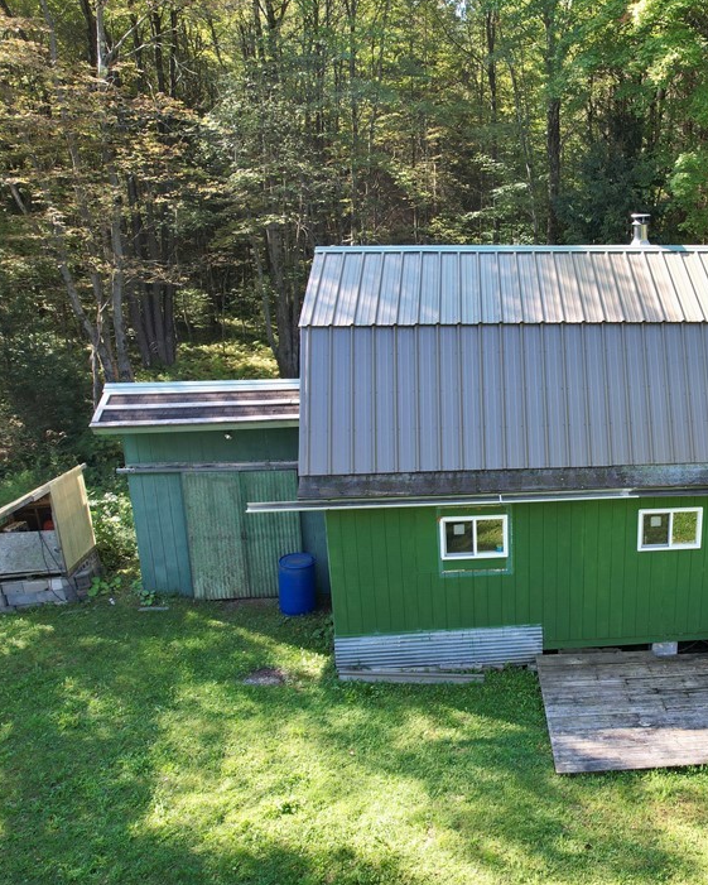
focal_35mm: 32
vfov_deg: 55.7
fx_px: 838
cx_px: 581
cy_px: 438
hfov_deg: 43.4
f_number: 2.8
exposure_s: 1/180
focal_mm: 8.38
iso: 100
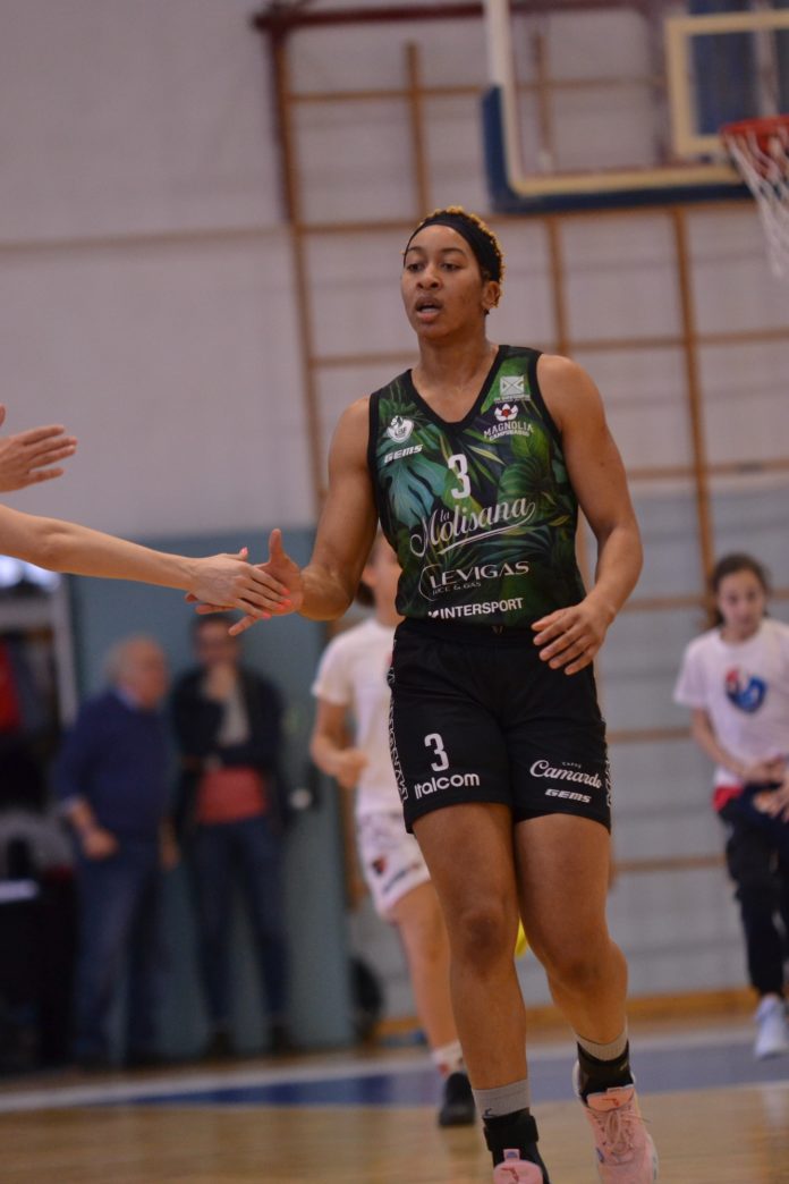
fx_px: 7889
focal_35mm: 240
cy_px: 592
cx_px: 394
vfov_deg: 8.6
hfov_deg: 5.7
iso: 1600
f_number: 2.8
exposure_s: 1/1000
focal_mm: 160
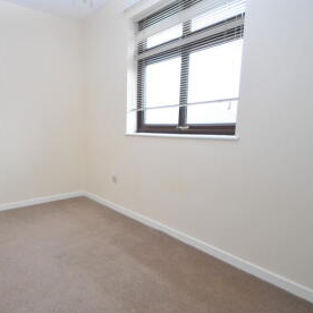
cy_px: 163
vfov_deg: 69.6
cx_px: 103
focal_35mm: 22
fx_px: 225
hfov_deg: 67.6
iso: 400
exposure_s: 1/30
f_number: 4
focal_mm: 10
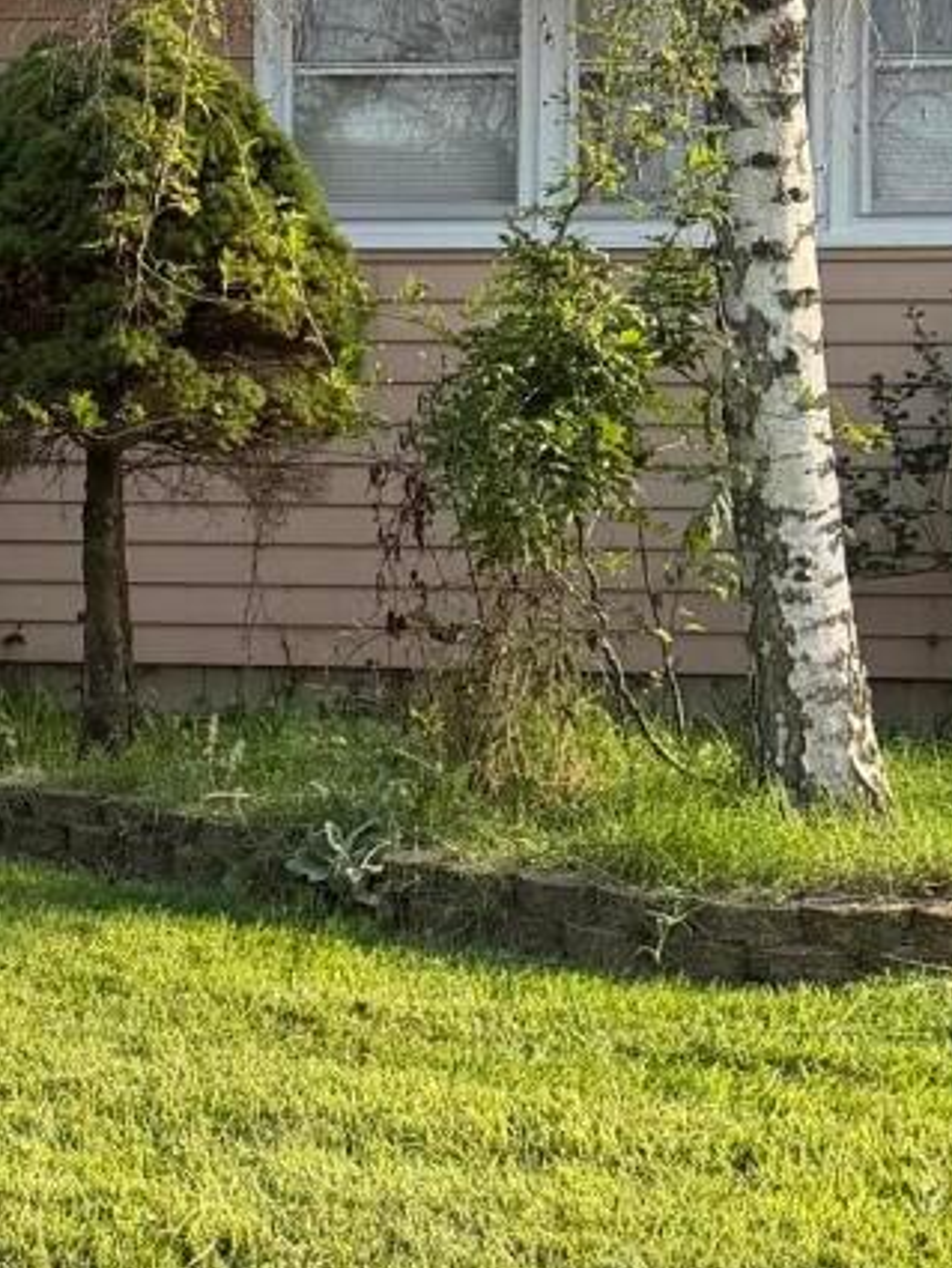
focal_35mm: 113
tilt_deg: +2.6
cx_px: -251
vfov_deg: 17.4
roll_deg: -1.4
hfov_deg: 12.7
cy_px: 451
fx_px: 4142
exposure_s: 1/1292
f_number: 1.78
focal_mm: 6.76
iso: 100
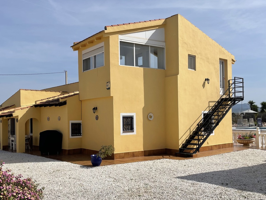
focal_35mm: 37
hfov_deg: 50.1
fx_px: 284
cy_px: 112
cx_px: 125
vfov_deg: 38.6
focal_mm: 4.2
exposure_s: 1/6897
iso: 32
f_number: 1.6
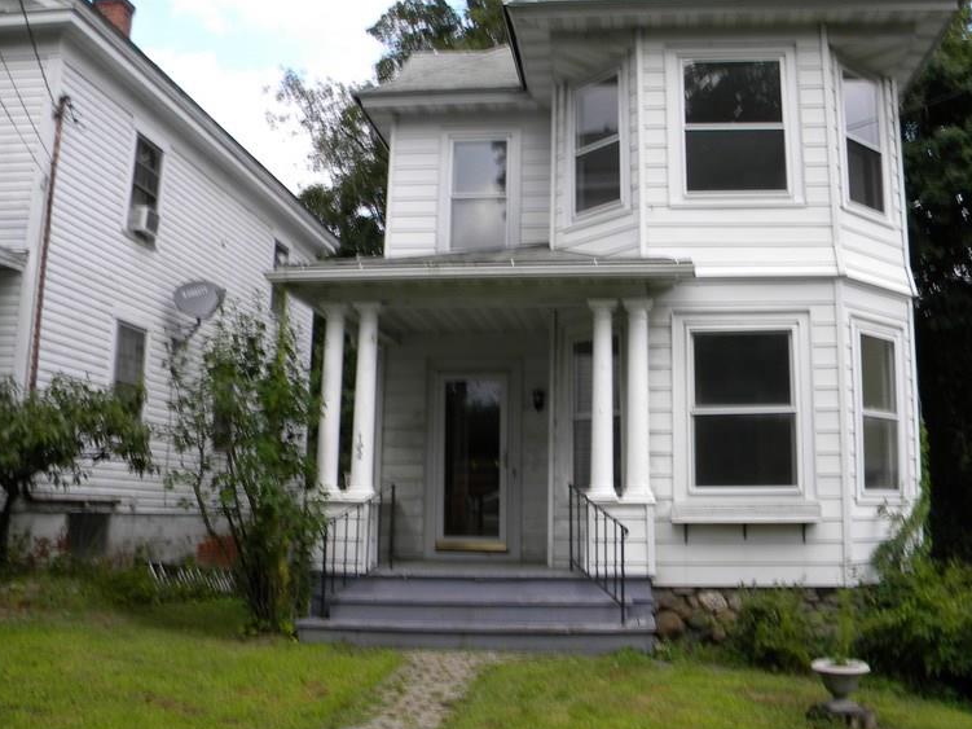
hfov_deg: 53.6
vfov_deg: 41.7
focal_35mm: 34
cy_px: 316
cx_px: 579
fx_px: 955
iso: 80
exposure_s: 1/457
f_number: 3.5
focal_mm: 5
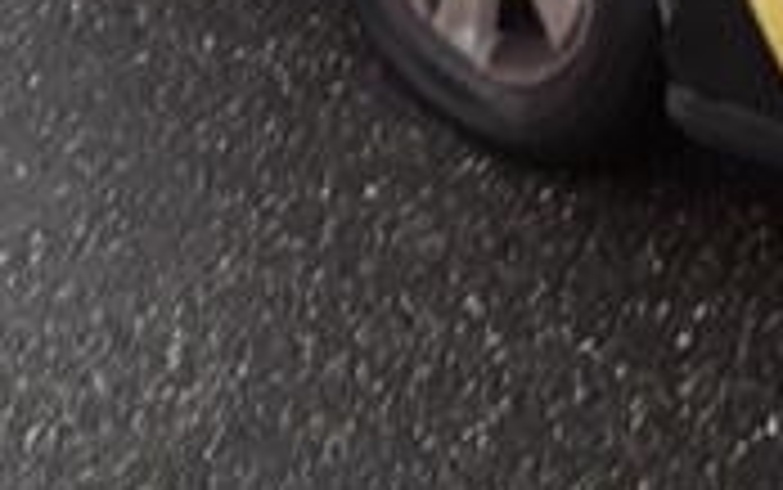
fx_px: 2327
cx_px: 792
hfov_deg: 18.6
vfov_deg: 10.7
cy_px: -566
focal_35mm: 109
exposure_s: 1/50
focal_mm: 2.91
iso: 50
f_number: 1.9
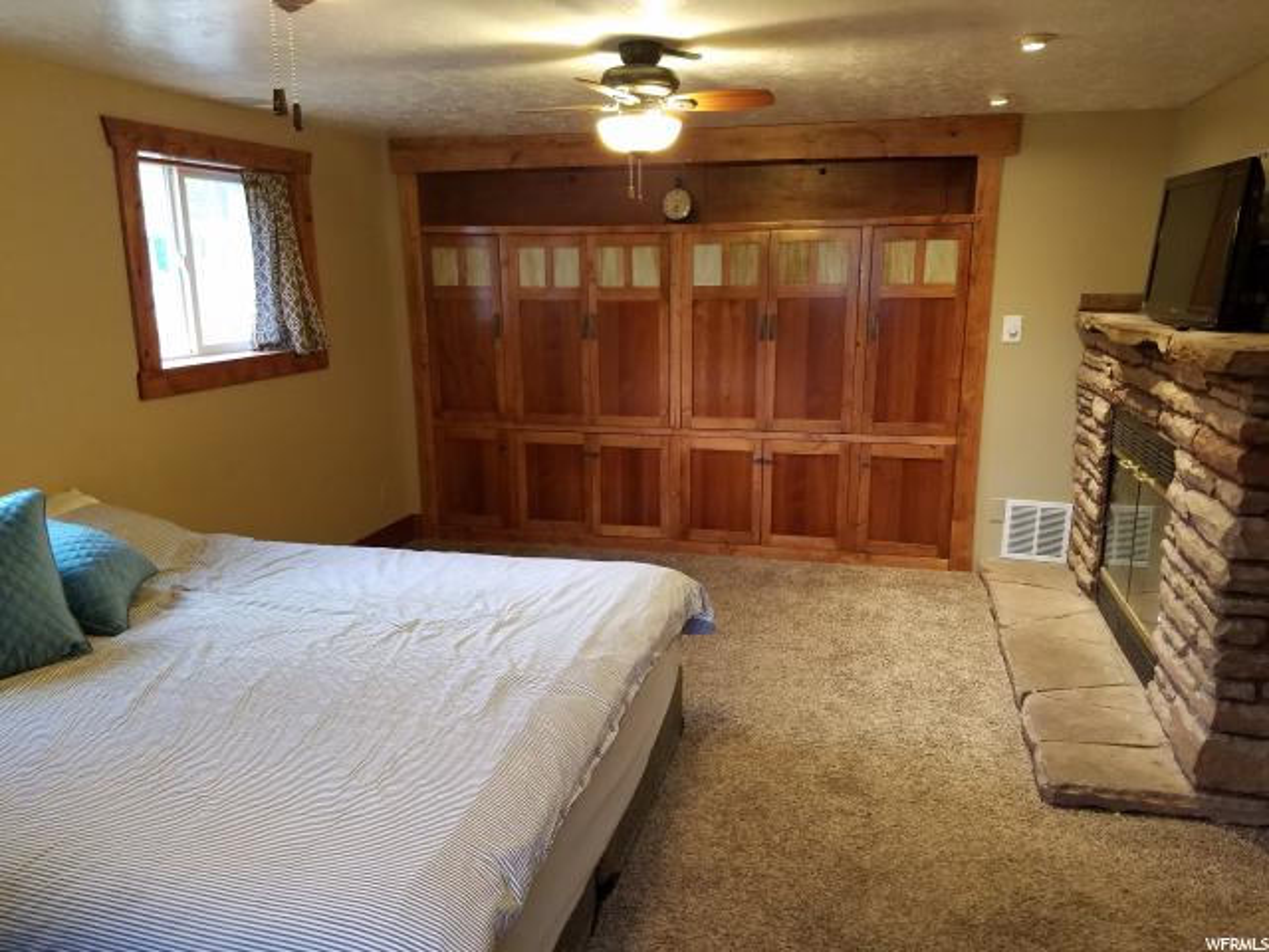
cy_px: 476
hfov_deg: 67.3
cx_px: 634
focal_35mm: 26
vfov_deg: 53.1
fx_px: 953
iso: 250
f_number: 1.7
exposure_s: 1/20
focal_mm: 4.2
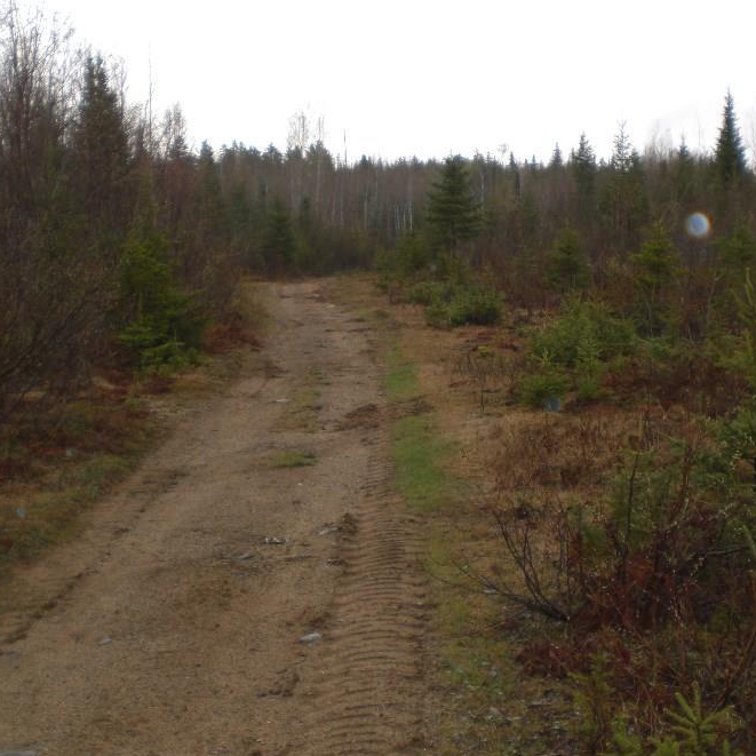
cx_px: 377
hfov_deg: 32.8
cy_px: 339
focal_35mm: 52
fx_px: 1285
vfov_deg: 32.8
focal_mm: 6.3
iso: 50
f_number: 3.1
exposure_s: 1/125
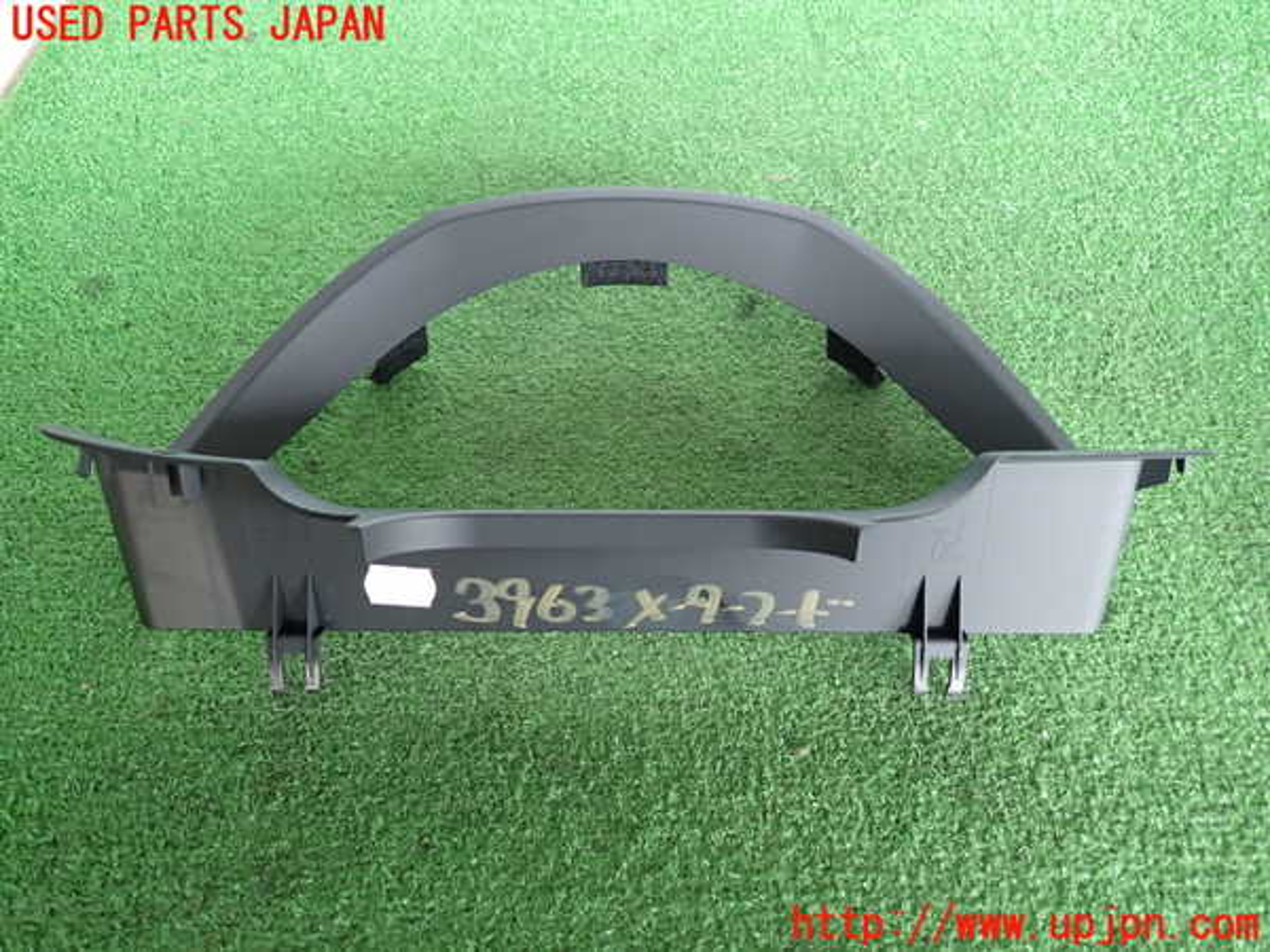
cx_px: 635
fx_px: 917
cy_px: 476
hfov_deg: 69.4
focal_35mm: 25
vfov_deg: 54.9
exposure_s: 1/30
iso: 250
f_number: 2
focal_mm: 4.5
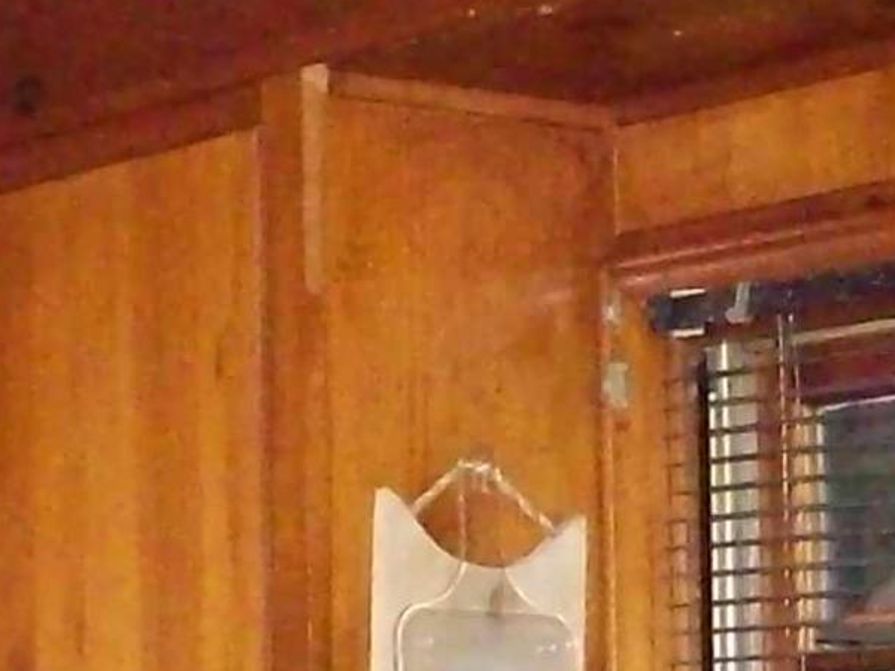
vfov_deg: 8.2
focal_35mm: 180
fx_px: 4654
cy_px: 681
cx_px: 166
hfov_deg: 10.9
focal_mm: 6
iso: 800
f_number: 2.7
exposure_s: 1/128
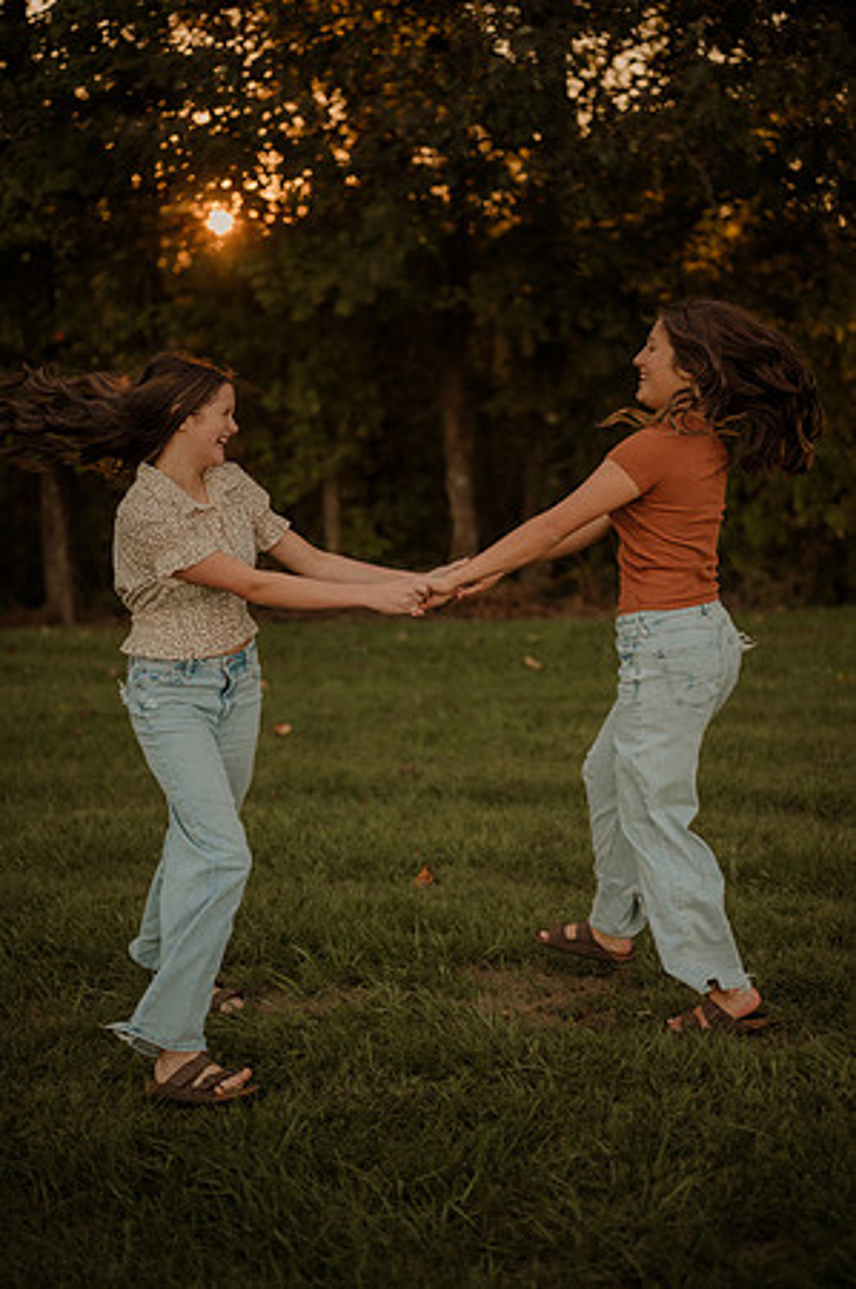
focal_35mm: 50
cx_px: 428
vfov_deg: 39.6
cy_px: 644
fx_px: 1787
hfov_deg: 26.9
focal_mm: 50
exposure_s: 1/640
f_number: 2
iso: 250
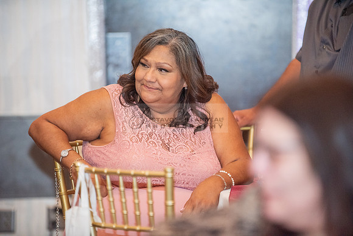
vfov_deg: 6.9
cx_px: 176
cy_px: 118
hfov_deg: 10.3
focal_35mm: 200
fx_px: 1961
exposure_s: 1/250
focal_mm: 200
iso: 3200
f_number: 2.8
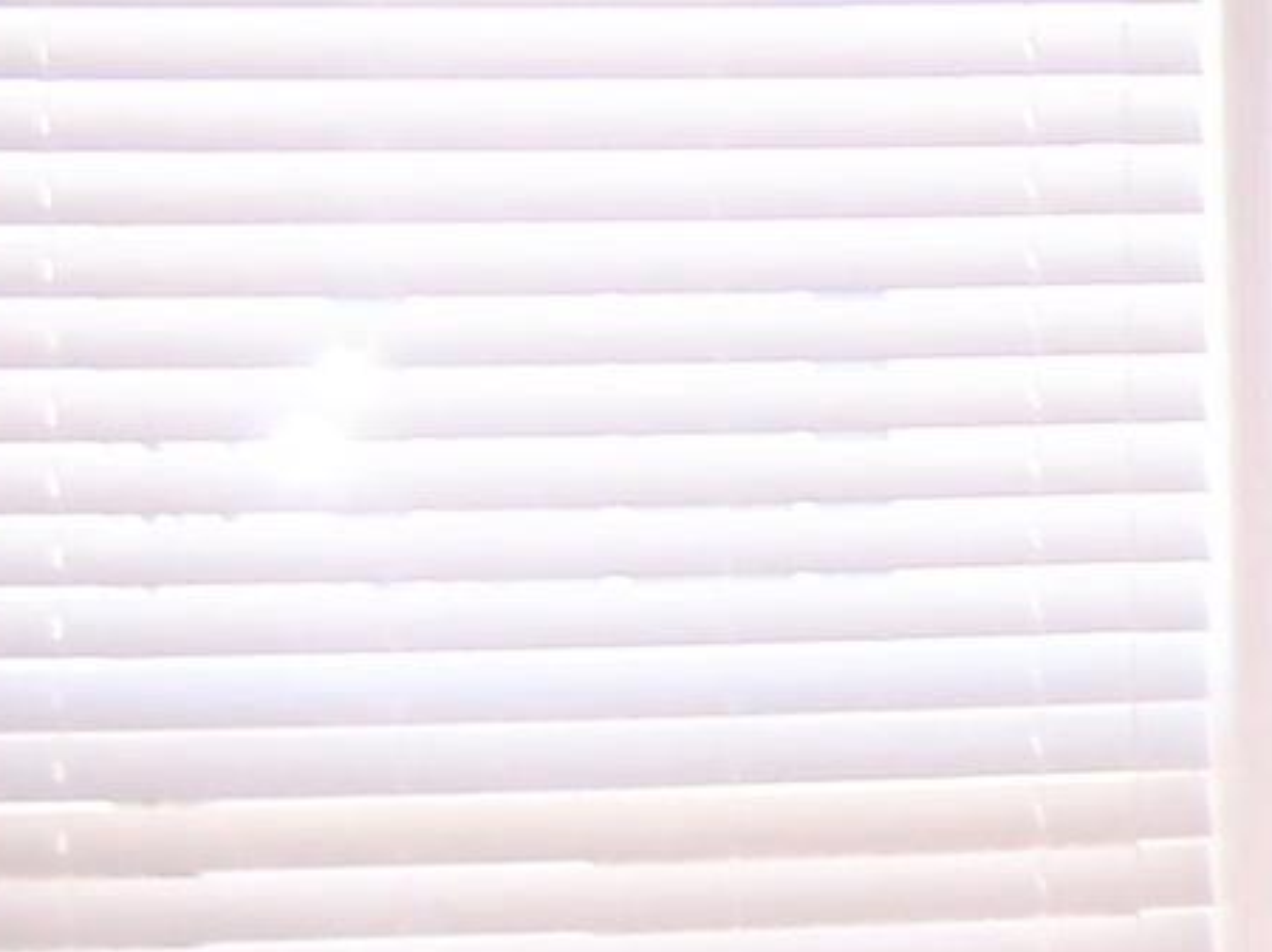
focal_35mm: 173
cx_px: 2537
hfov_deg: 10.5
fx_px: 6354
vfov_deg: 8.6
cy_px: 783
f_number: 2.8
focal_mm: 6.3
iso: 80
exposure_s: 1/125
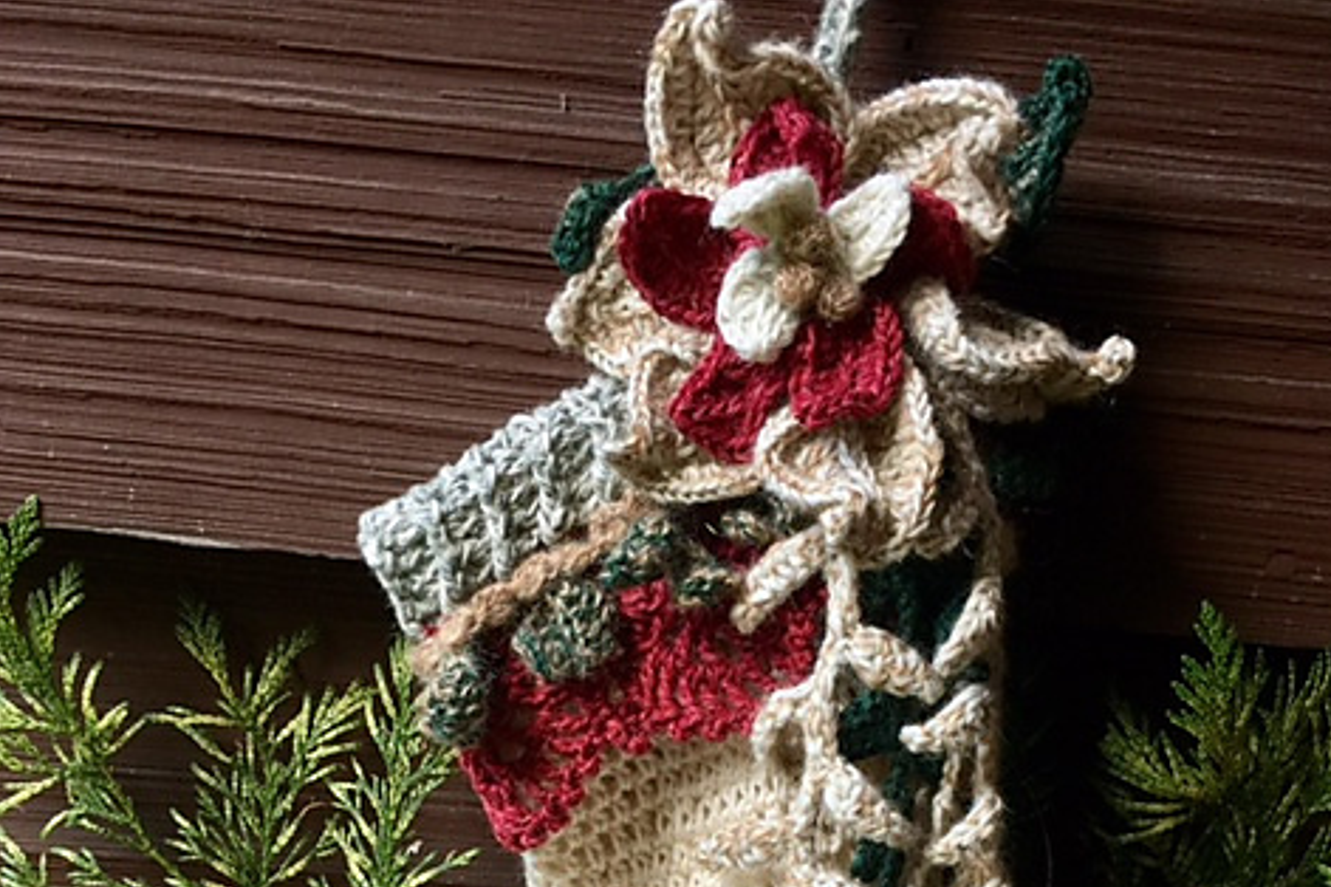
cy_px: 879
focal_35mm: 41
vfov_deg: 30.4
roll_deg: -3.9
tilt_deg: -24.3
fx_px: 1516
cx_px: 673
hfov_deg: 47.4
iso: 32
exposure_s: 1/40
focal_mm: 4.15
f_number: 2.2
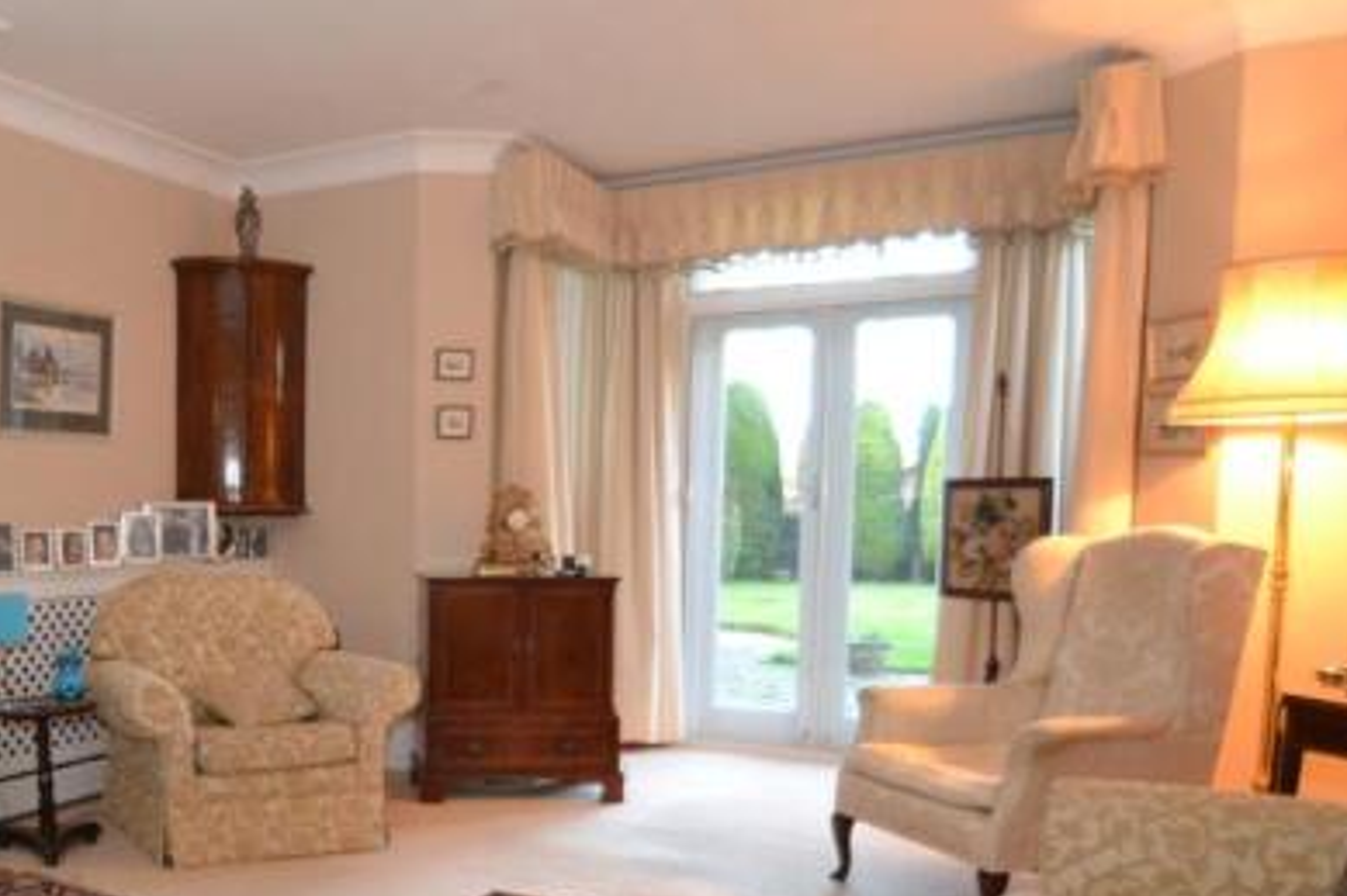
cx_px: 289
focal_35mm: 33
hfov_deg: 54.0
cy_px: 614
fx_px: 1228
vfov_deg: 39.5
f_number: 3.8
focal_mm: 13
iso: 1250
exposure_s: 1/60
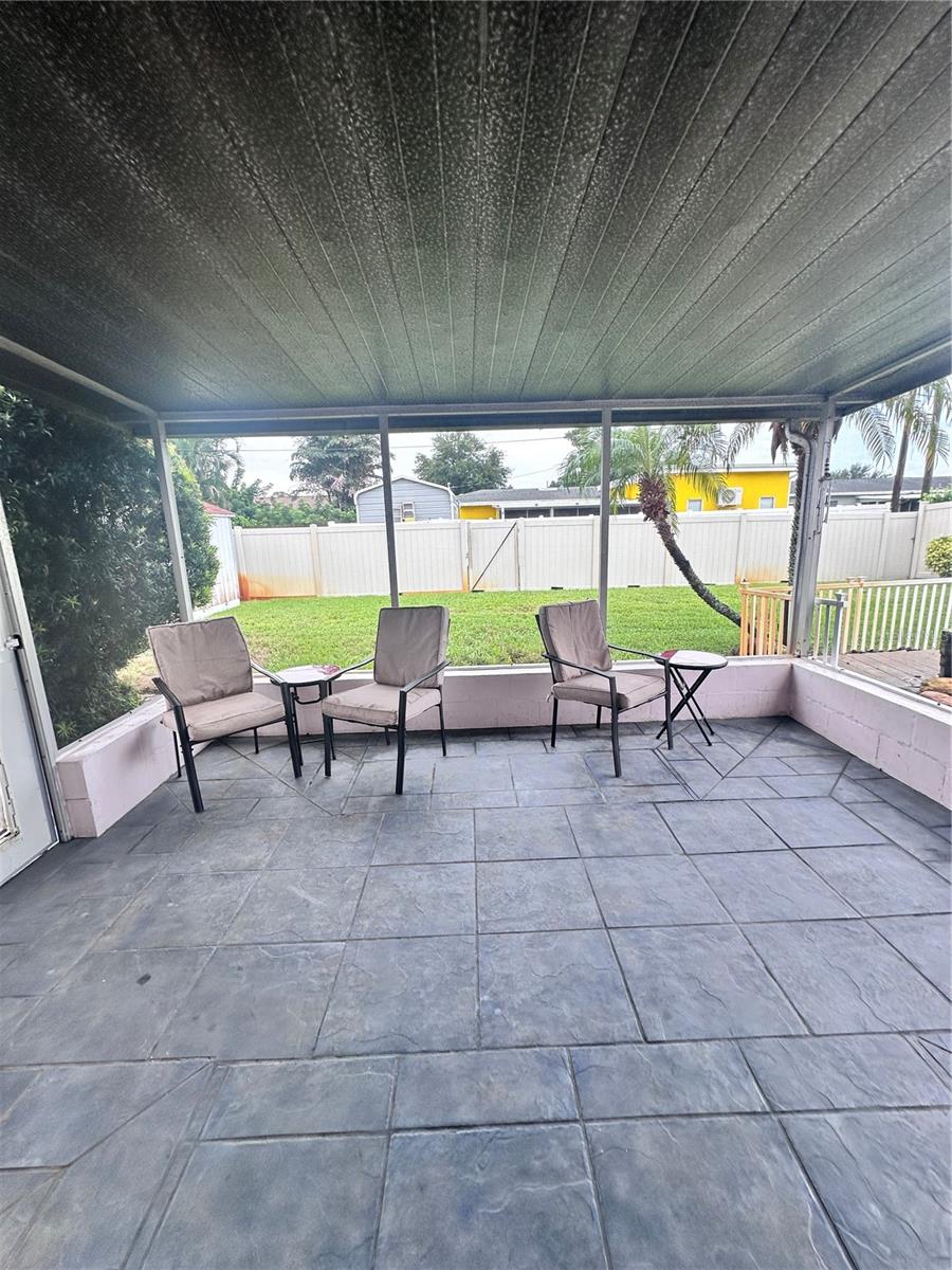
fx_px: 513
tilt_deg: -14.9
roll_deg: +2.6
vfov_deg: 102.1
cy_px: 635
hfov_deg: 85.7
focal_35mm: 14
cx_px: 476
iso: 40
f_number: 2.2
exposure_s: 1/277
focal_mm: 2.22
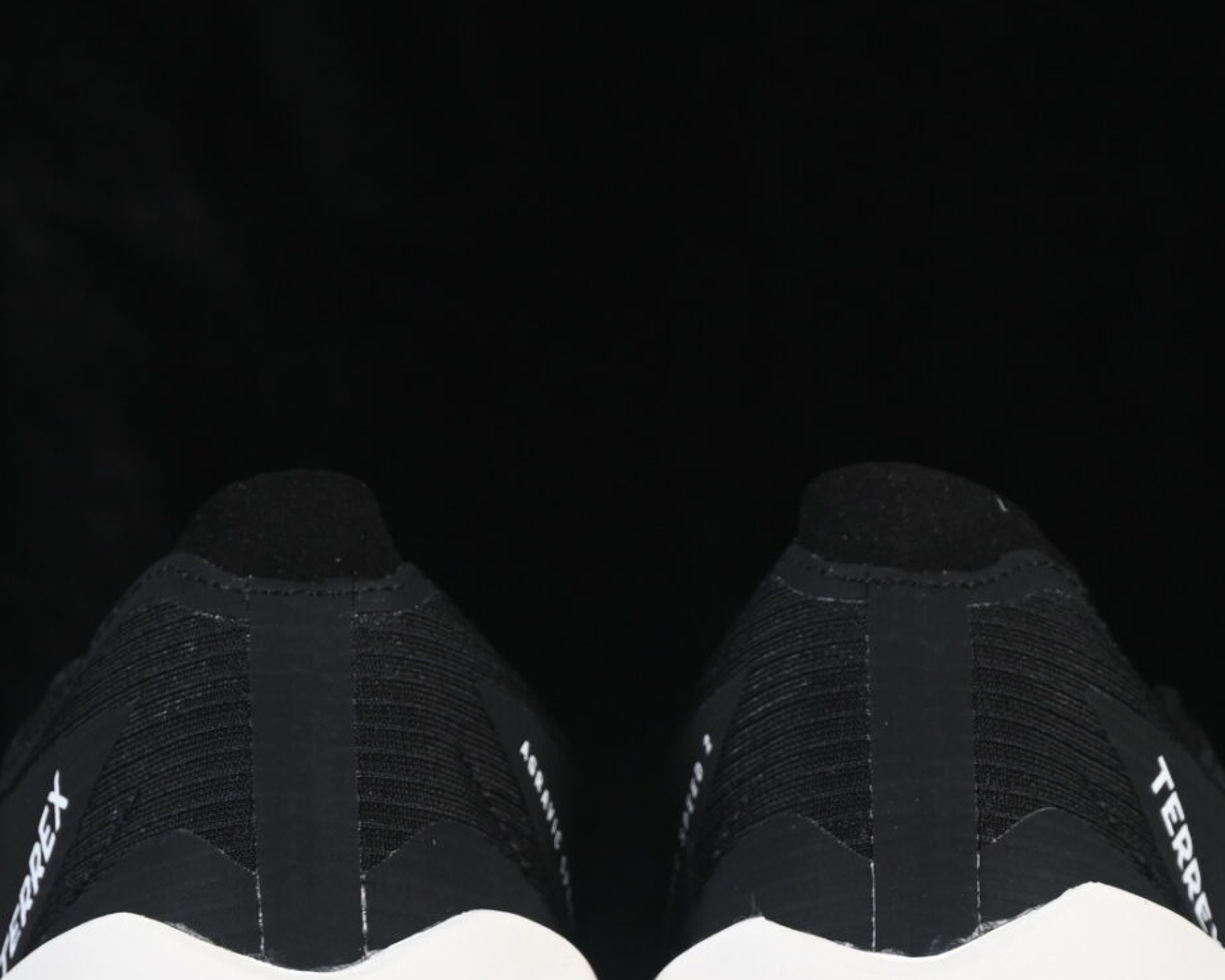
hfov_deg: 10.0
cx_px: 645
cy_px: 708
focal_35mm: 194
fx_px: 7033
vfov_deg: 8.0
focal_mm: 50
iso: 160
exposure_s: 1/60
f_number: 6.3
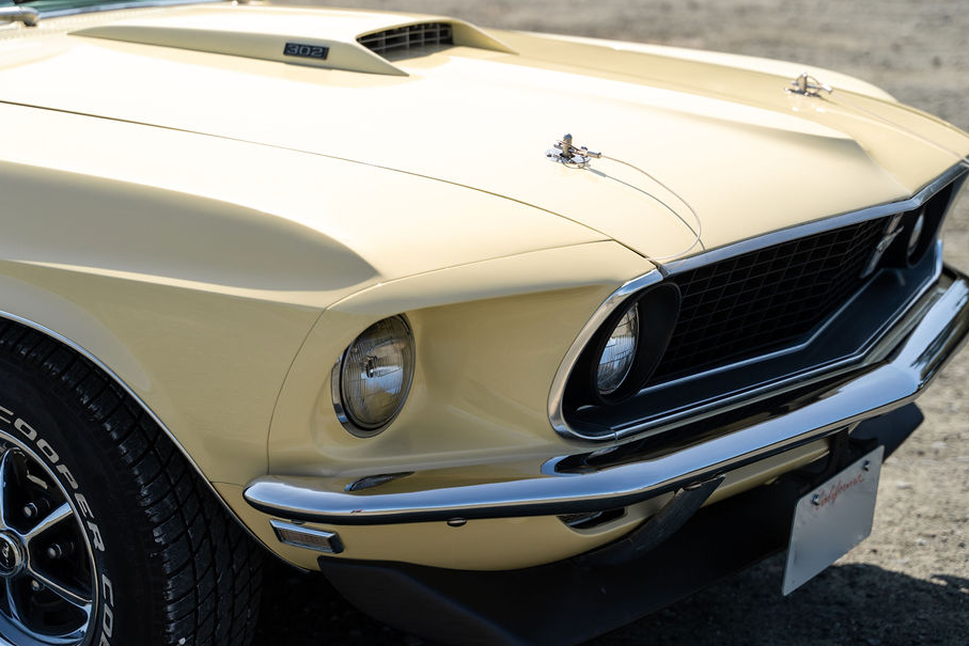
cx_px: 478
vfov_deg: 17.3
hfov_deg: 25.7
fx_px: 2127
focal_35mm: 79
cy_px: 301
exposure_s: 1/3200
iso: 160
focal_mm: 70
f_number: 2.8
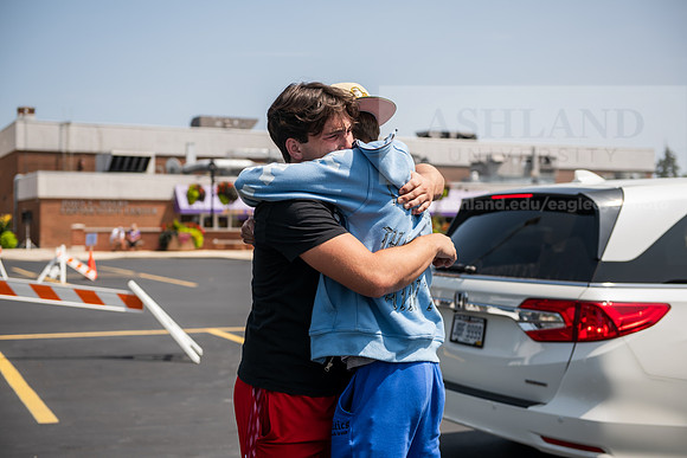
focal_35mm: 55
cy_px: 229
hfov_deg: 36.2
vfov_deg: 24.6
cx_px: 344
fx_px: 1050
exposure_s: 1/640
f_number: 3.5
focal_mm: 55
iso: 64
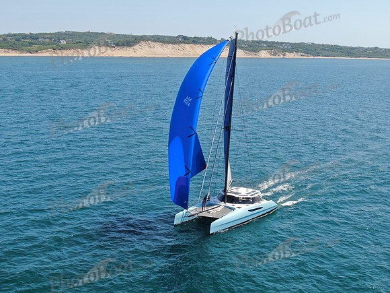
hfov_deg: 39.7
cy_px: 146
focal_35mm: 48
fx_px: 541
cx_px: 195
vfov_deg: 30.3
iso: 100
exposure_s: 1/640
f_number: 3.8
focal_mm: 8.6
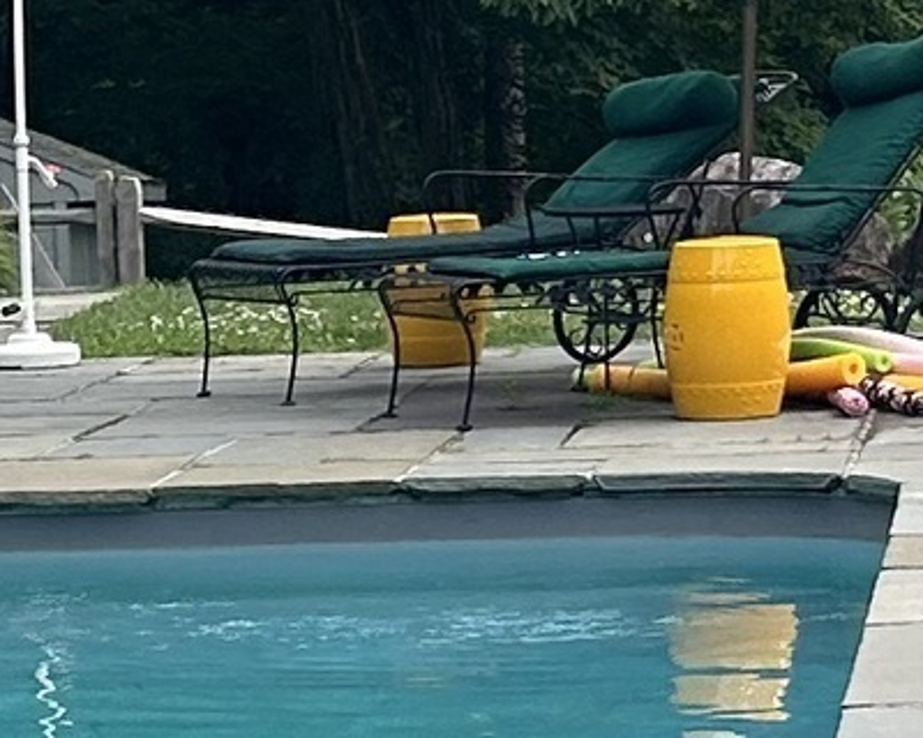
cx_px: 182
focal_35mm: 195
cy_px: 1149
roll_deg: +2.2
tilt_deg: -12.6
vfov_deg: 7.8
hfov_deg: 9.9
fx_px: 5327
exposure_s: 1/1488
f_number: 1.5
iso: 50
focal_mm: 5.7
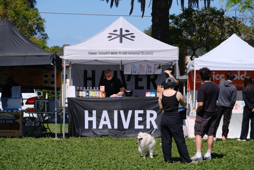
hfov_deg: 15.5
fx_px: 931
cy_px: 85
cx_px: 127
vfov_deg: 10.4
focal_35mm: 132
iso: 250
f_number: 5.6
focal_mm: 88.2
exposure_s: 1/1100
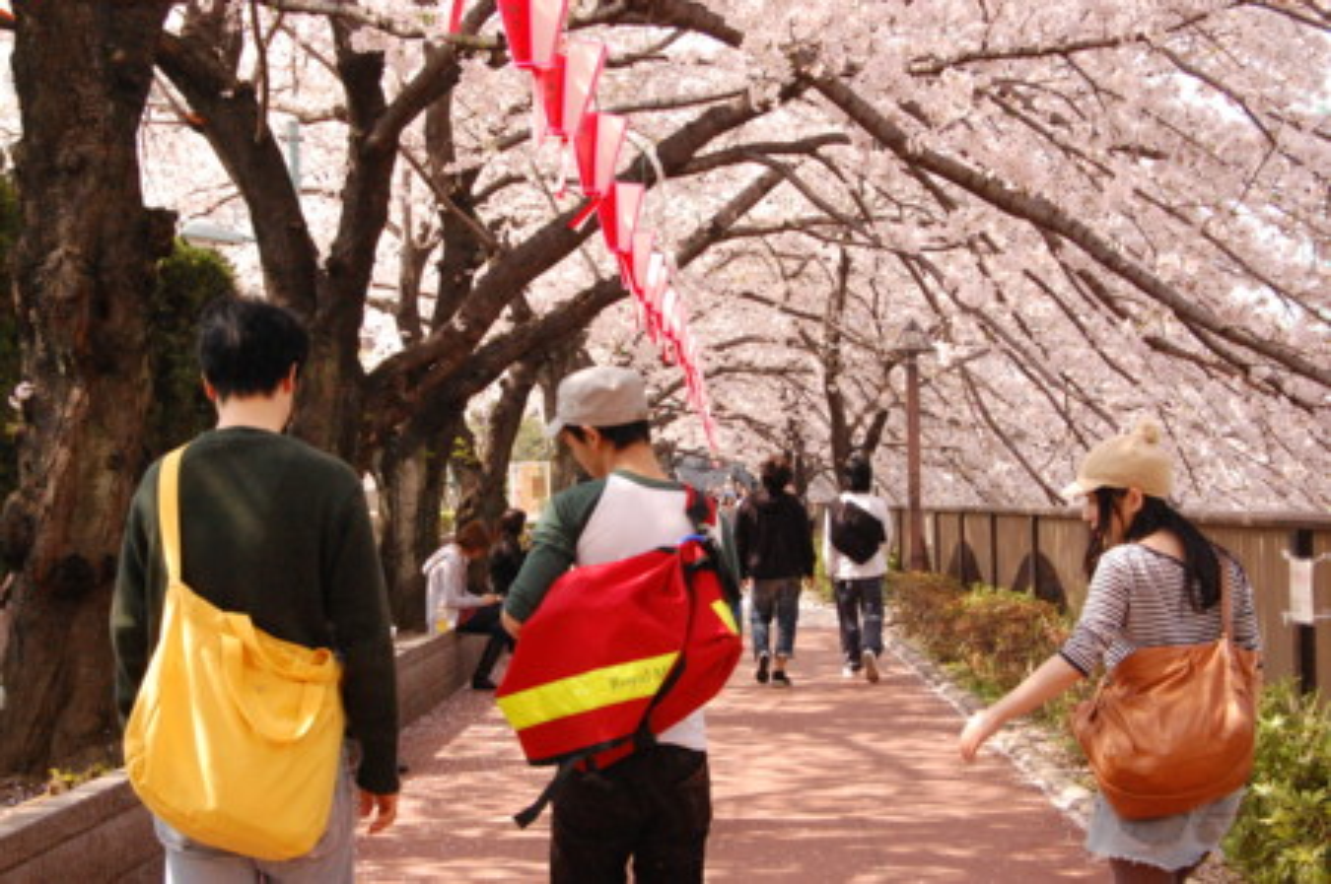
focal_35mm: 57
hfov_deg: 35.1
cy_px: 442
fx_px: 2105
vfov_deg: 23.7
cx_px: 666
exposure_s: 1/400
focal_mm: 38
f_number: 10
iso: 1600
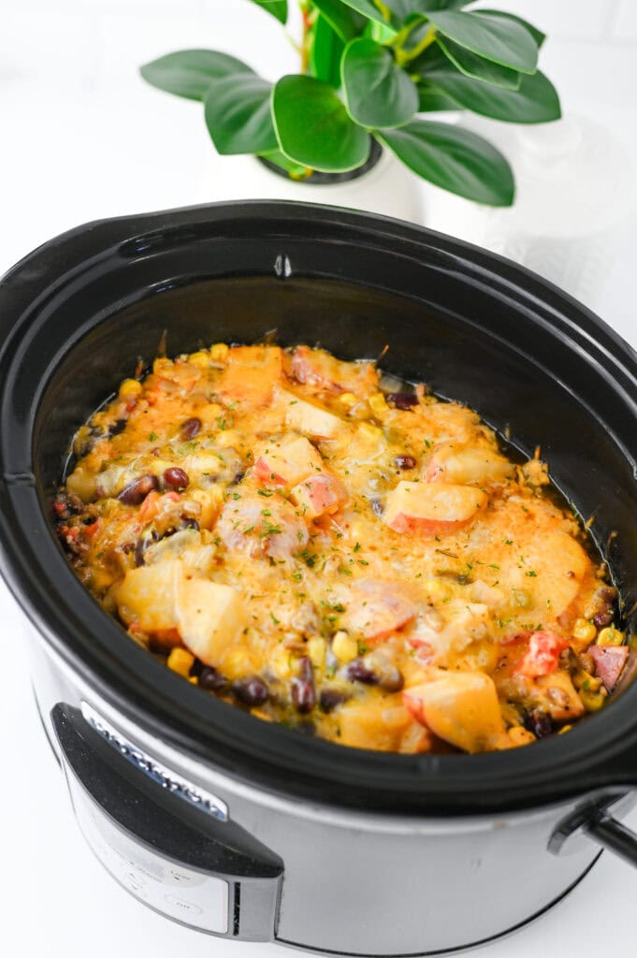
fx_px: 1329
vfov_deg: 39.6
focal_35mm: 50
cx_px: 318
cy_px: 479
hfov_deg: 26.9
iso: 360
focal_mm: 50
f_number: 4
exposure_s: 1/100
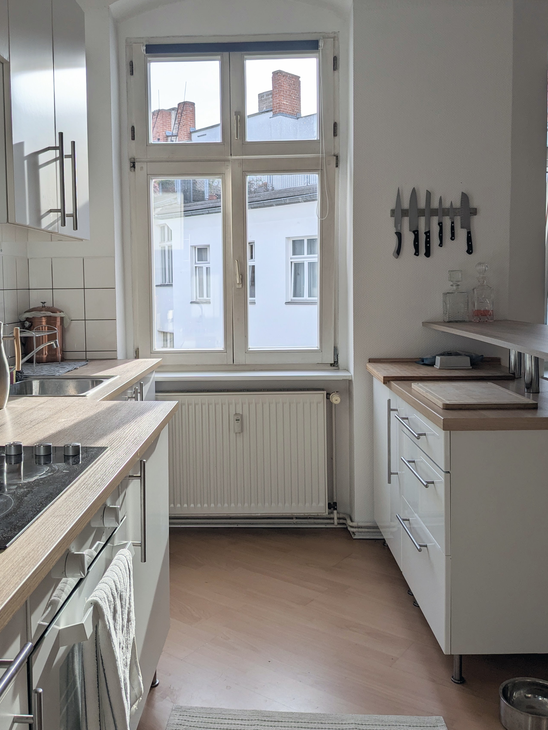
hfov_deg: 44.1
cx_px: 237
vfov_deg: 56.6
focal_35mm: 32
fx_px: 675
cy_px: 319
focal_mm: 4.38
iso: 91
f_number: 1.73
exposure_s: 1/1949
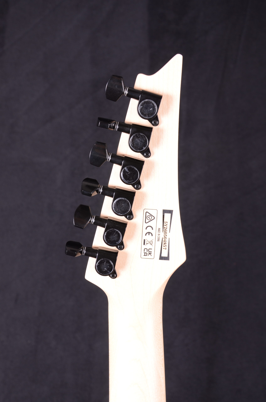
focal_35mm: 51
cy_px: 201
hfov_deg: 26.4
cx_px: 133
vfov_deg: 39.0
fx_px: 568
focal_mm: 34
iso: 200
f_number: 9
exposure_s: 1/200
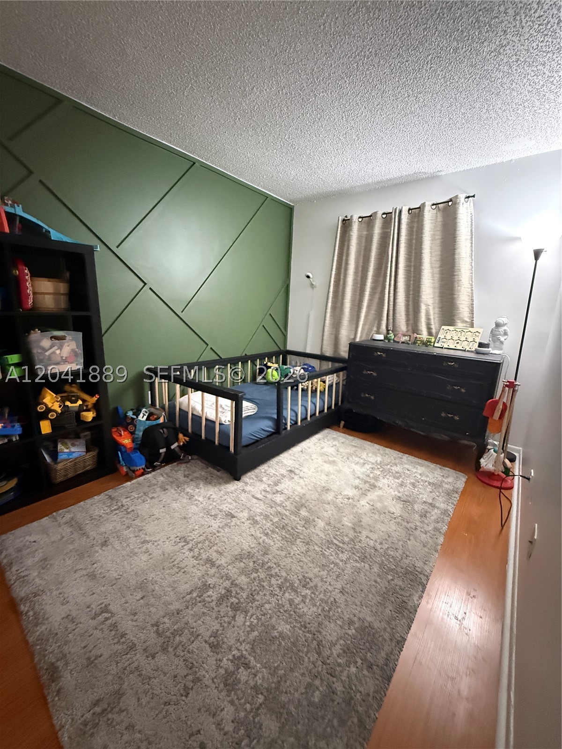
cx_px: 281
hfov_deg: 85.7
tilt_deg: -12.5
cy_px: 374
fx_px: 303
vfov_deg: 102.1
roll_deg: -3.3
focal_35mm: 14
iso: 1250
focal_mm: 2.22
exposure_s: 1/40
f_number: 2.2
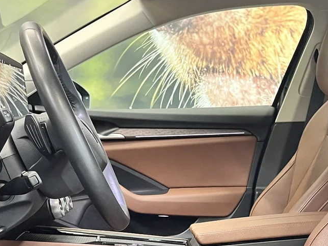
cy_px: 237
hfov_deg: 29.7
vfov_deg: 21.9
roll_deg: -0.9
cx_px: 208
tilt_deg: -9.0
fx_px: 616
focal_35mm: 65
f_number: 1.6
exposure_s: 1/60
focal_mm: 5.1
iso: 400
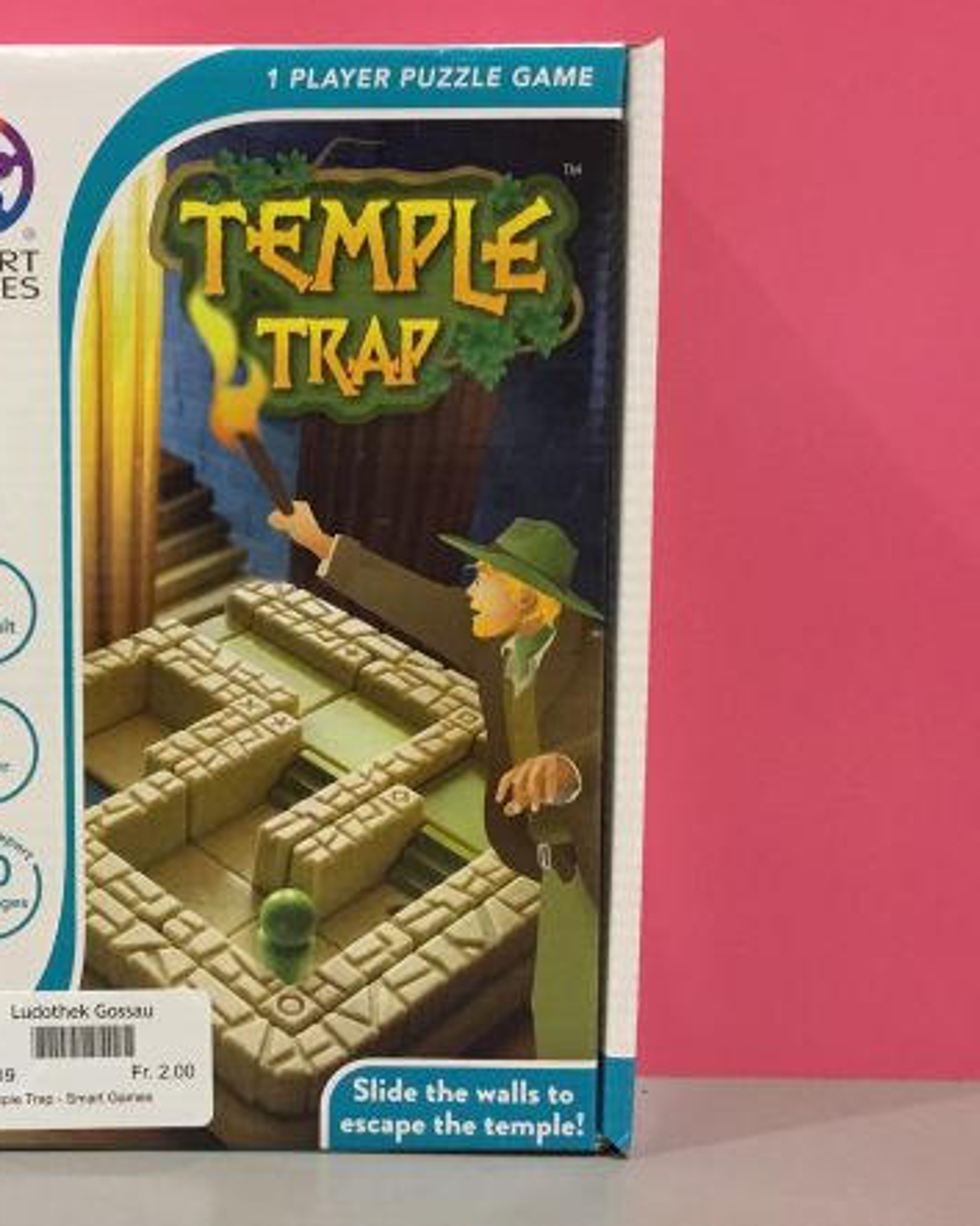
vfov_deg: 44.8
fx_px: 1487
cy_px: 606
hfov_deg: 35.6
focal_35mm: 41
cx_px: 238
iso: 200
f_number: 2.4
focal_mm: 3.3
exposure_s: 1/33
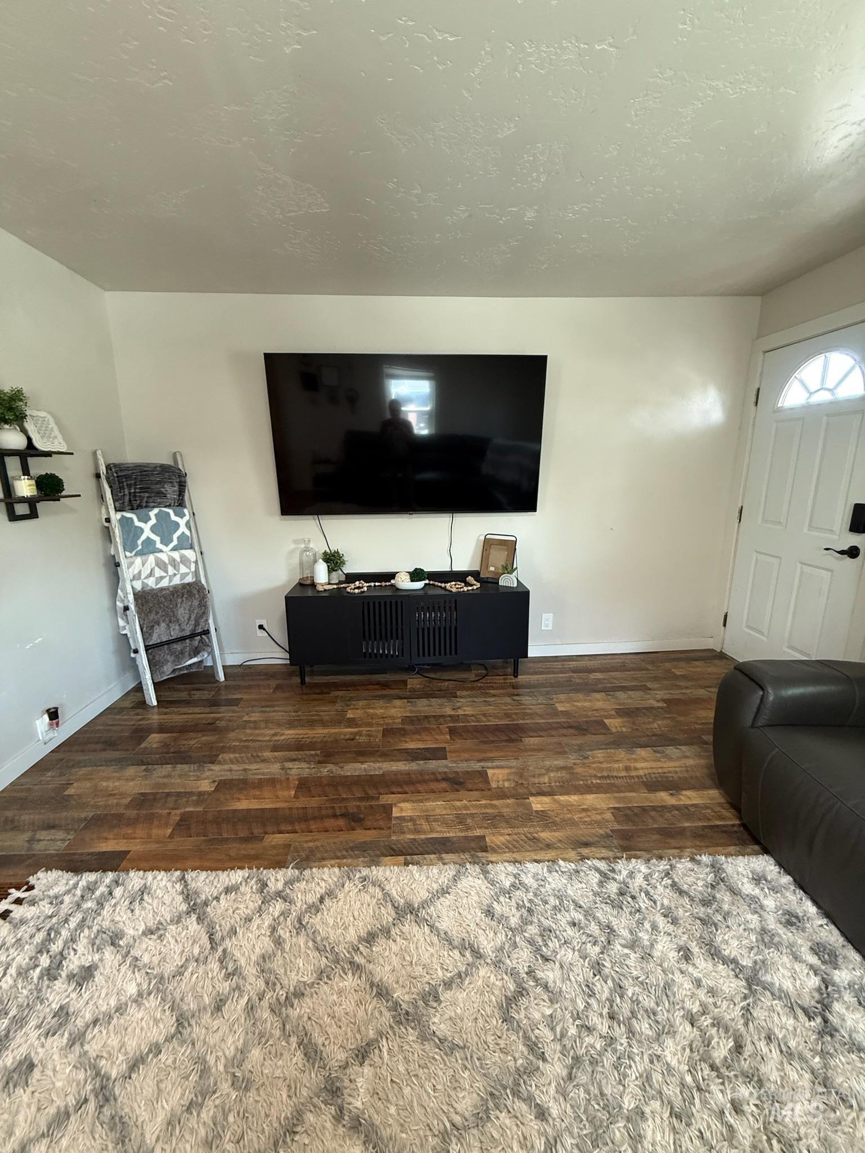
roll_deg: +0.2
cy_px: 576
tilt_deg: -12.6
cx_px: 432
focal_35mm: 14
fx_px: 466
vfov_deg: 102.1
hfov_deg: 85.7
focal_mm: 2.22
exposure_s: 1/60
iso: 500
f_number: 2.2
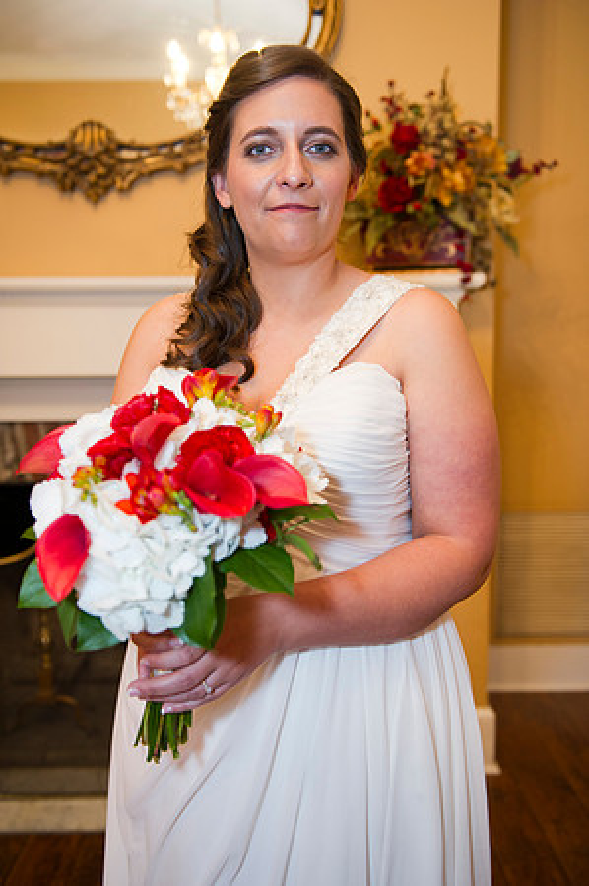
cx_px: 294
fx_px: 861
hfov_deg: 37.8
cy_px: 443
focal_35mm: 35
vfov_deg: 54.5
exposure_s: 1/50
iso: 800
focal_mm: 35
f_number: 3.2
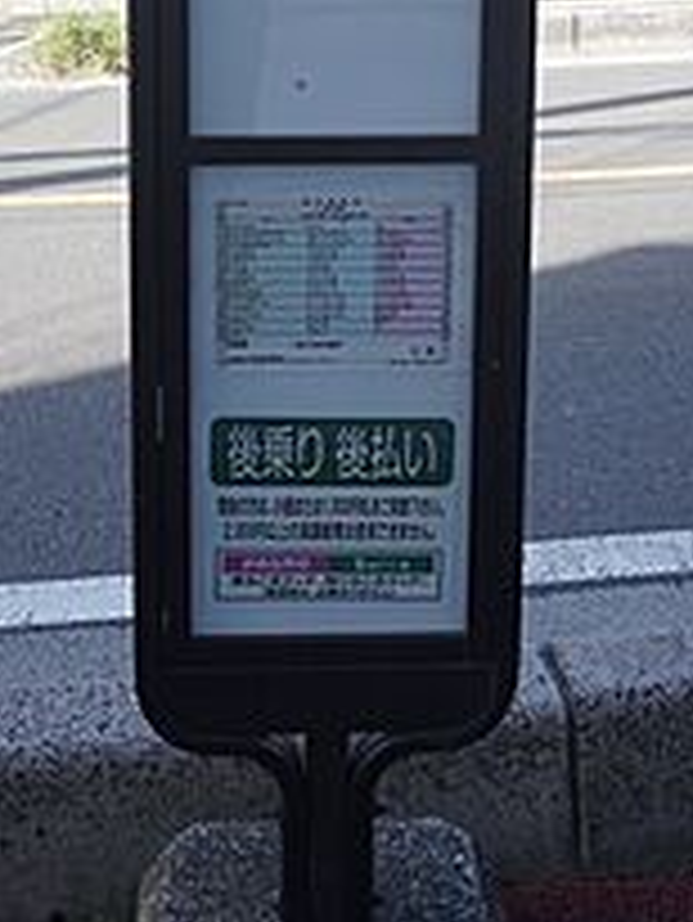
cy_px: -81
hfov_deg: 27.0
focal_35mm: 54
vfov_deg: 31.7
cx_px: 281
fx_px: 1440
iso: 100
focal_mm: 16
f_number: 7.1
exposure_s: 1/100
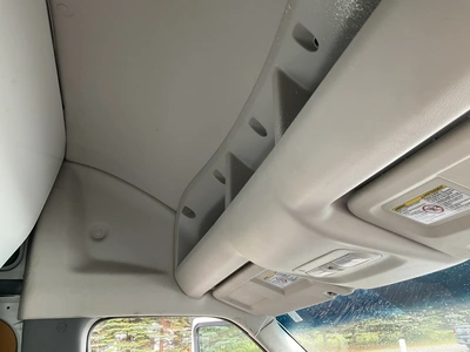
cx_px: 235
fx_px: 394
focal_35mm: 29
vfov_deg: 48.2
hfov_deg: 61.7
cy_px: 176
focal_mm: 3
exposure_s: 1/73
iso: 64
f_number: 1.8
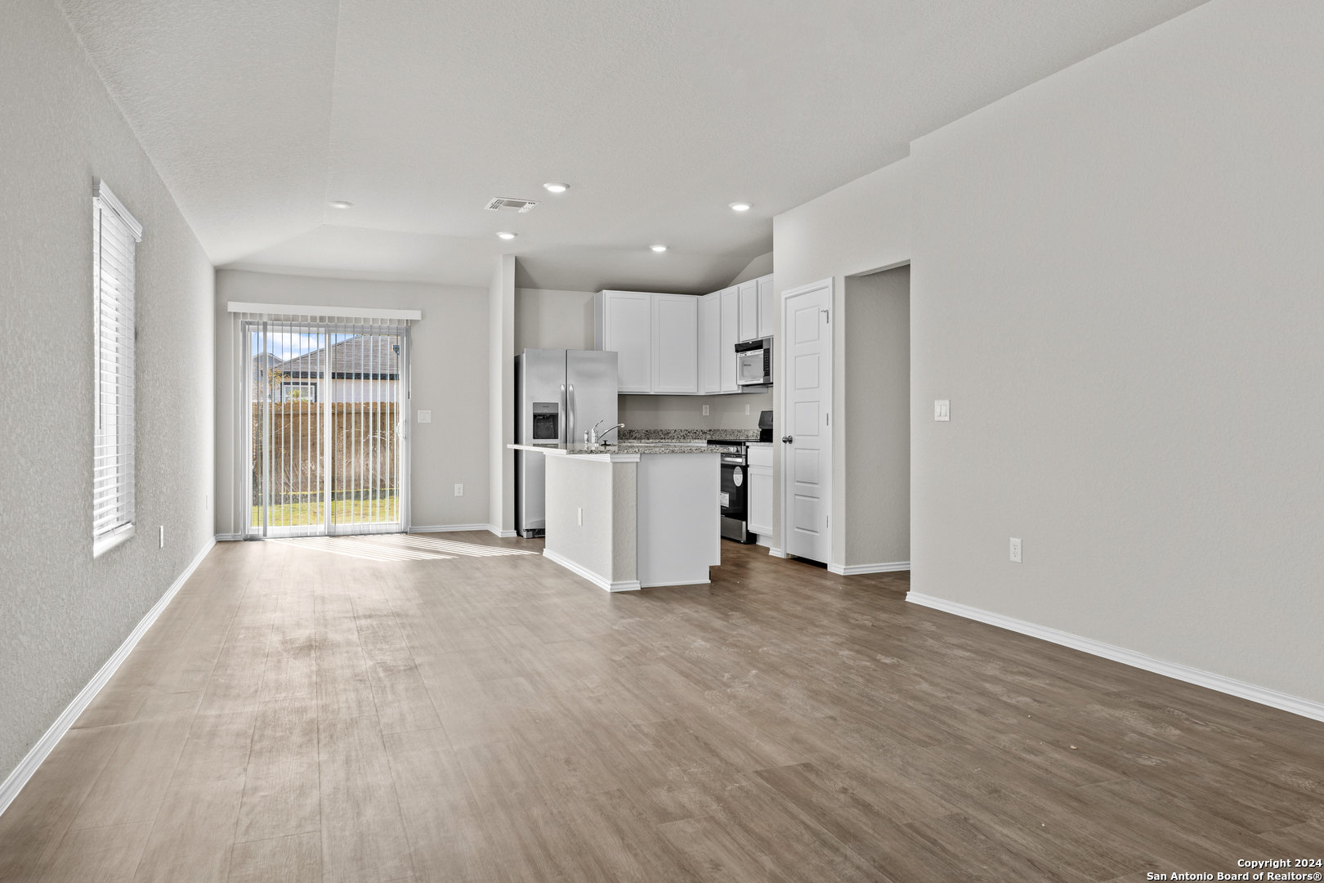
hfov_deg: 73.7
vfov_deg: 53.1
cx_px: 662
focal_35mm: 24
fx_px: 883
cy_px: 442
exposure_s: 1/3
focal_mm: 24
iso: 100
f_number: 8
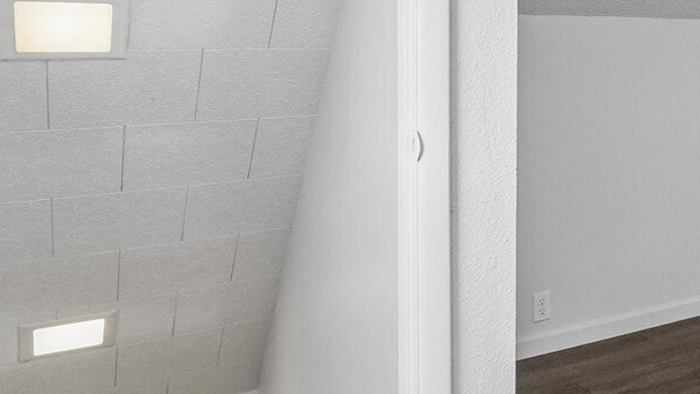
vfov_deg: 26.4
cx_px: 873
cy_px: 60
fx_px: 817
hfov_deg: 35.0
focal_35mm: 44
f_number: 9
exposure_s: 1/30
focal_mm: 10
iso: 2000
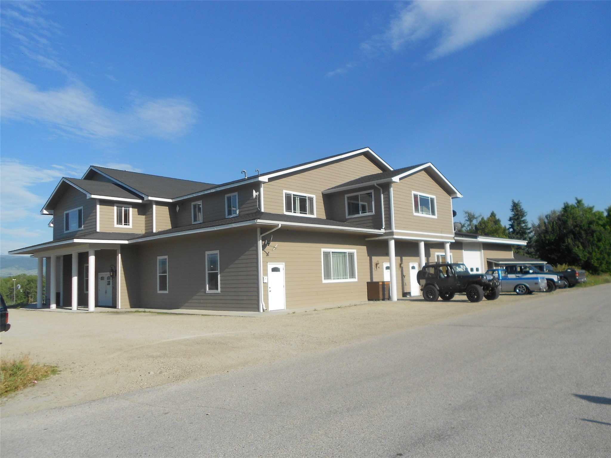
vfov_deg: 53.1
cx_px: 306
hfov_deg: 67.3
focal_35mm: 26
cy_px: 229
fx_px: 459
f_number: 3.2
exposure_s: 1/1250
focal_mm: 4.6
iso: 80
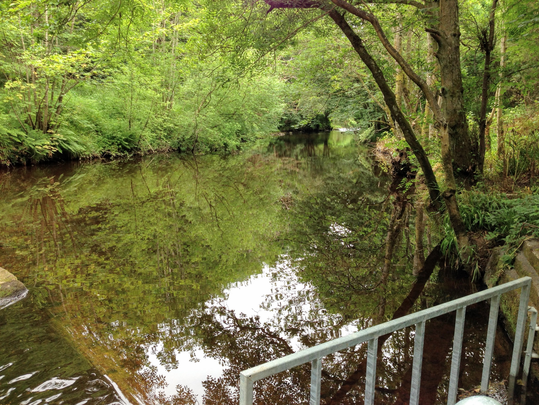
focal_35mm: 33
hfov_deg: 55.4
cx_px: 270
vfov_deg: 42.9
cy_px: 202
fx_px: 514
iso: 50
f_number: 2.4
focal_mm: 4.12
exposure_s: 1/60
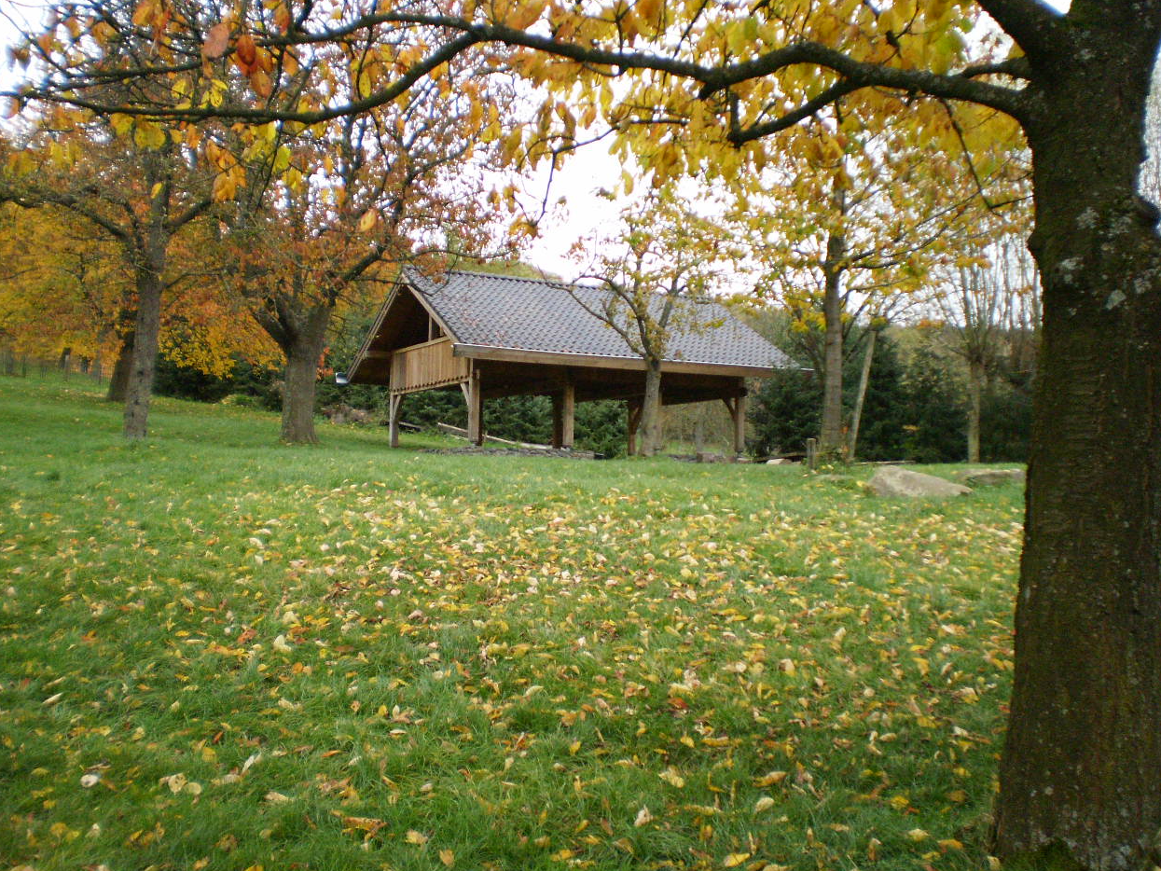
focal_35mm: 37
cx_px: 592
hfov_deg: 50.1
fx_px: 1241
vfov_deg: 38.7
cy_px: 427
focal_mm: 6.3
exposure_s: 1/250
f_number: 3.1
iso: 320
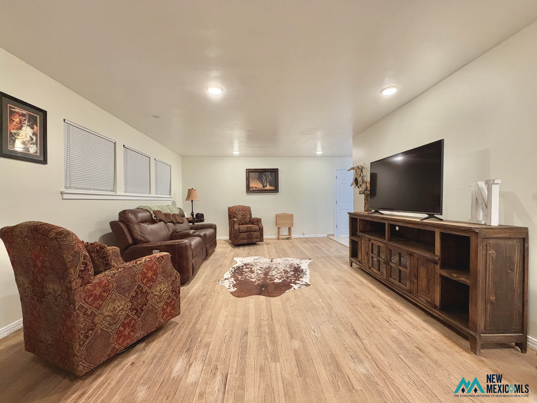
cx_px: 268
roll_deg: +1.0
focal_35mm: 14
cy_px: 202
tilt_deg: +0.7
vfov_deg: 85.7
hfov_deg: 102.1
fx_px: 217
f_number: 2.2
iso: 400
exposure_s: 1/60
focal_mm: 2.22
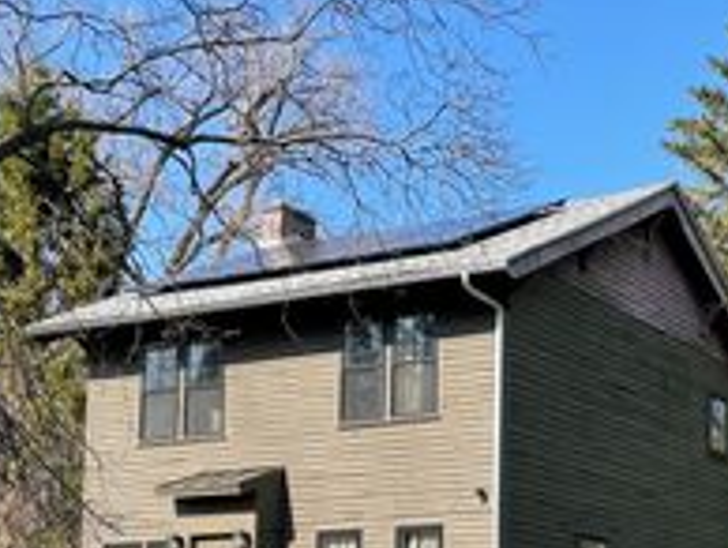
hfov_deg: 27.5
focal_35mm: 67
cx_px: 702
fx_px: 1411
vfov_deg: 21.2
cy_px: 561
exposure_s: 1/1795
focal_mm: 4.2
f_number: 1.6
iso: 32
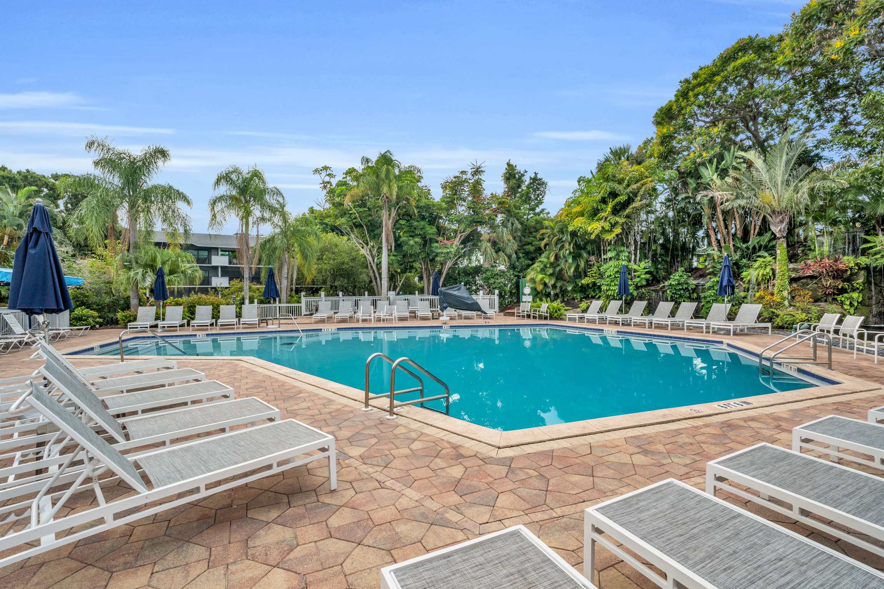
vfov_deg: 73.8
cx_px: 442
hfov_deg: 96.7
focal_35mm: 16
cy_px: 294
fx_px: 393
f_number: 9
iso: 200
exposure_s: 1/320
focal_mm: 16
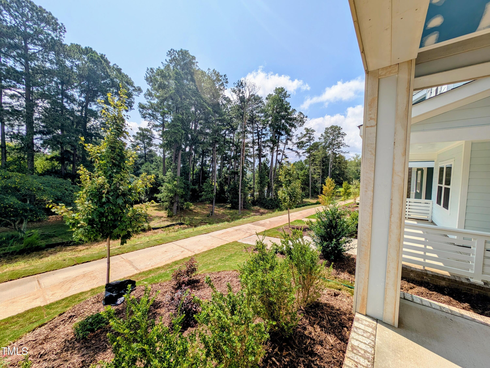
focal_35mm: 12
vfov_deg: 94.6
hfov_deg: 110.5
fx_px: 170
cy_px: 184
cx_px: 245
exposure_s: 1/2725
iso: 45
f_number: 1.95
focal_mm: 2.23
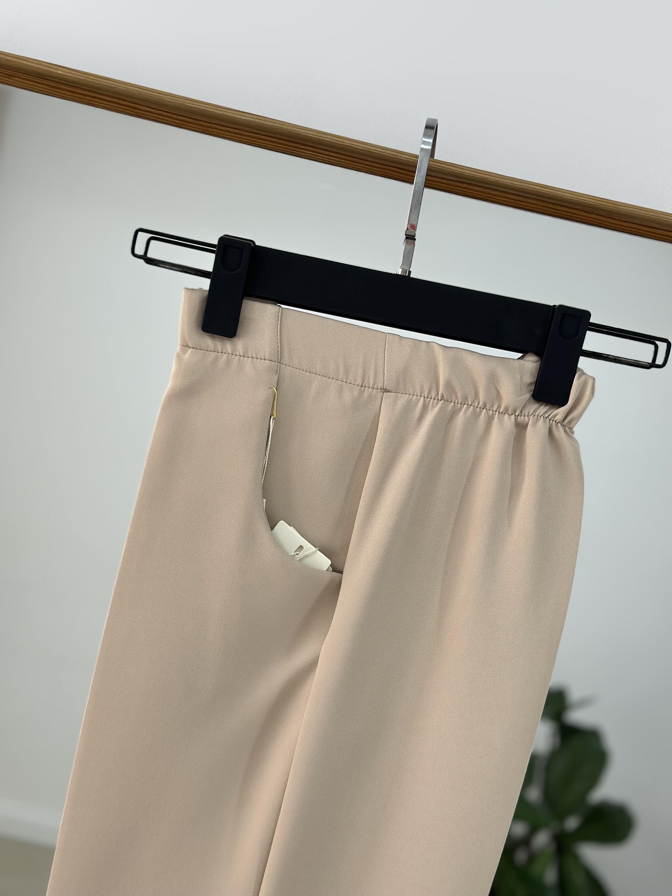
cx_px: 336
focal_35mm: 48
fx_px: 1242
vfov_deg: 39.7
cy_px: 448
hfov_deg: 30.3
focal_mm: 6.86
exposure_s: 1/395
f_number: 1.78
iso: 80
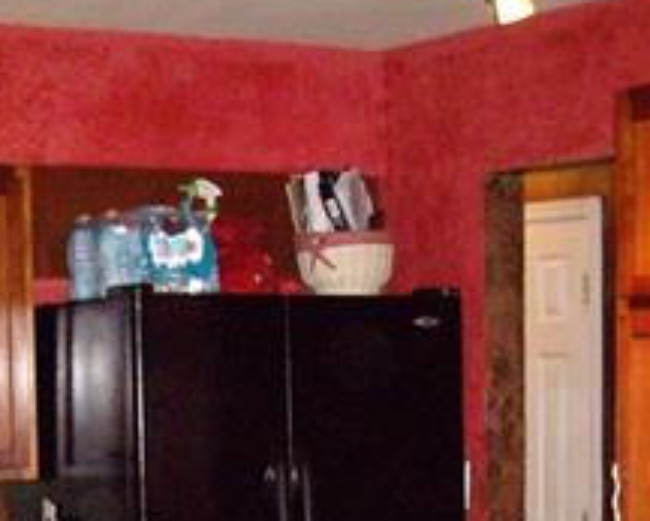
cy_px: 629
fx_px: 2117
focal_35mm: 110
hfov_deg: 17.4
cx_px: 172
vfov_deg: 13.6
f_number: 2.7
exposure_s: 1/40
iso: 400
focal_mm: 6.2
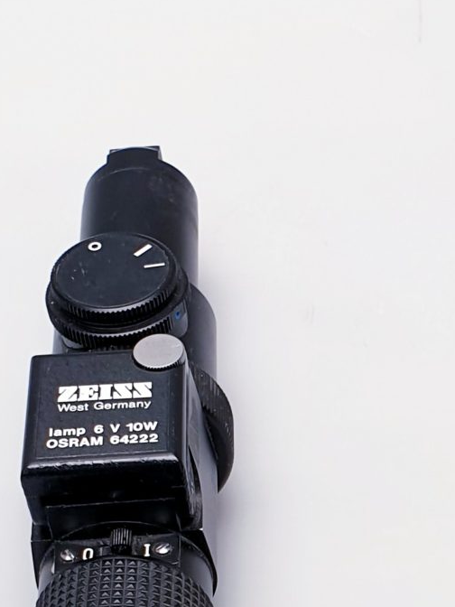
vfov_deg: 19.3
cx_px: 413
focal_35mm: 99
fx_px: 1735
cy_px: 601
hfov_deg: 14.8
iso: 64
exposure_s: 1/100
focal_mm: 4.3
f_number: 2.4
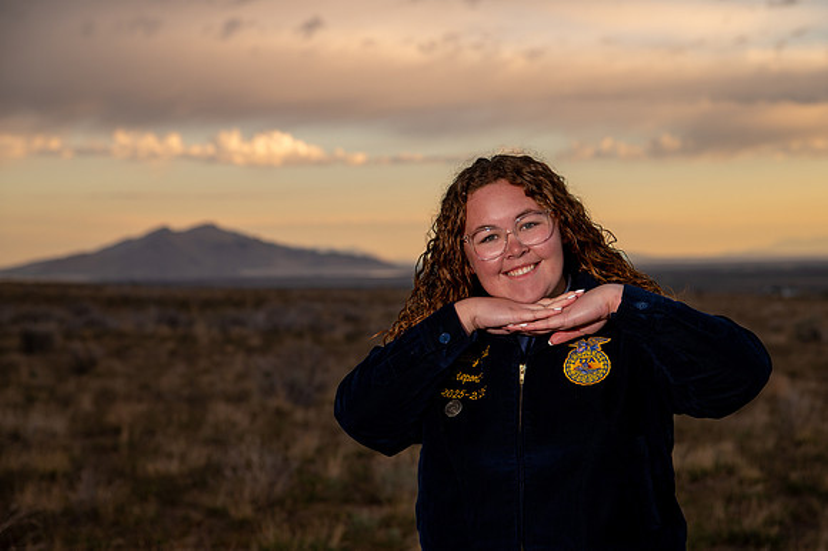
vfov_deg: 15.1
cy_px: 271
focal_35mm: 90
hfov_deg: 22.5
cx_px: 450
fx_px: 2080
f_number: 5
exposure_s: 1/250
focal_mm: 78
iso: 200
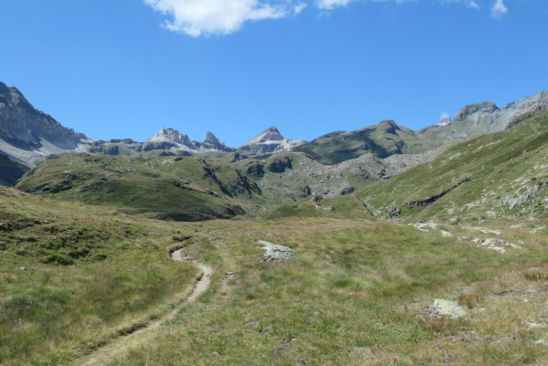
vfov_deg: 35.1
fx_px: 578
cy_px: 183
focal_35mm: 38
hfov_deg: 50.7
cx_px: 274
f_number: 5
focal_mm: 14
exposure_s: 1/1000
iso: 200
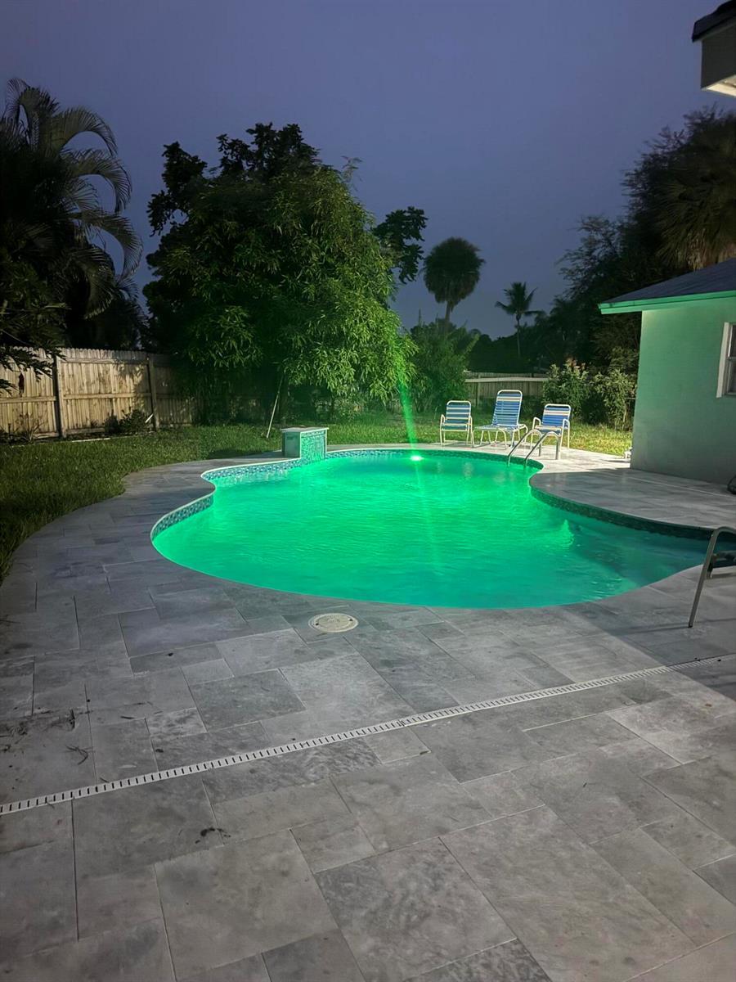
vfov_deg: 71.6
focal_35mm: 24
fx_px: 680
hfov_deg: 56.8
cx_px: 368
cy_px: 491
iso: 1250
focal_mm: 6.76
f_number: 1.78
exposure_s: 1/17
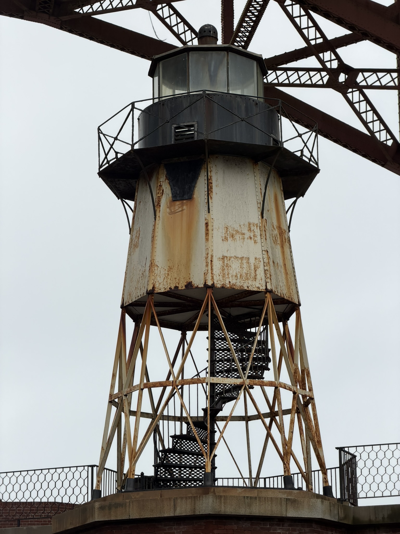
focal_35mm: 100
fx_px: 1541
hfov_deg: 14.8
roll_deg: +0.7
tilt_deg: +15.7
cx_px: 200
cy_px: 267
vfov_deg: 19.6
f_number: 2.8
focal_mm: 16.89
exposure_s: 1/638
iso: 32
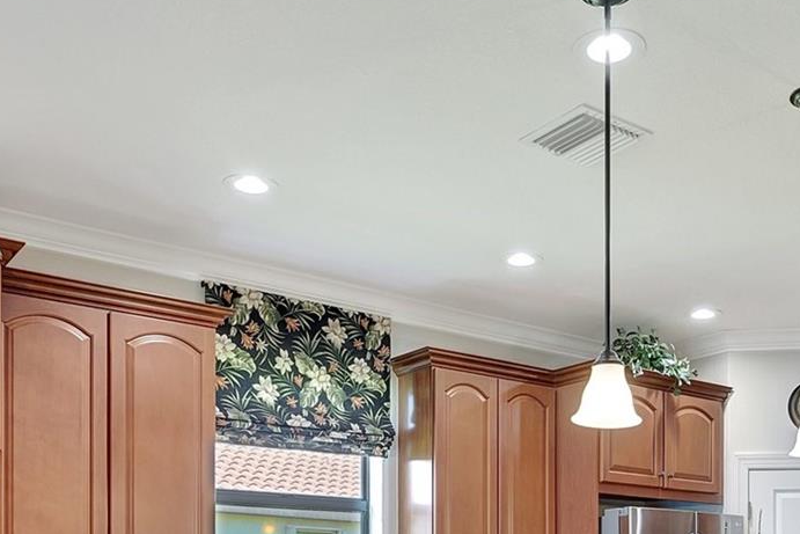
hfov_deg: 44.1
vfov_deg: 27.6
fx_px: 978
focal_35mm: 44
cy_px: 601
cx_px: 508
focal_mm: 19
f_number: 8
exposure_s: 1/1.67
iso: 500
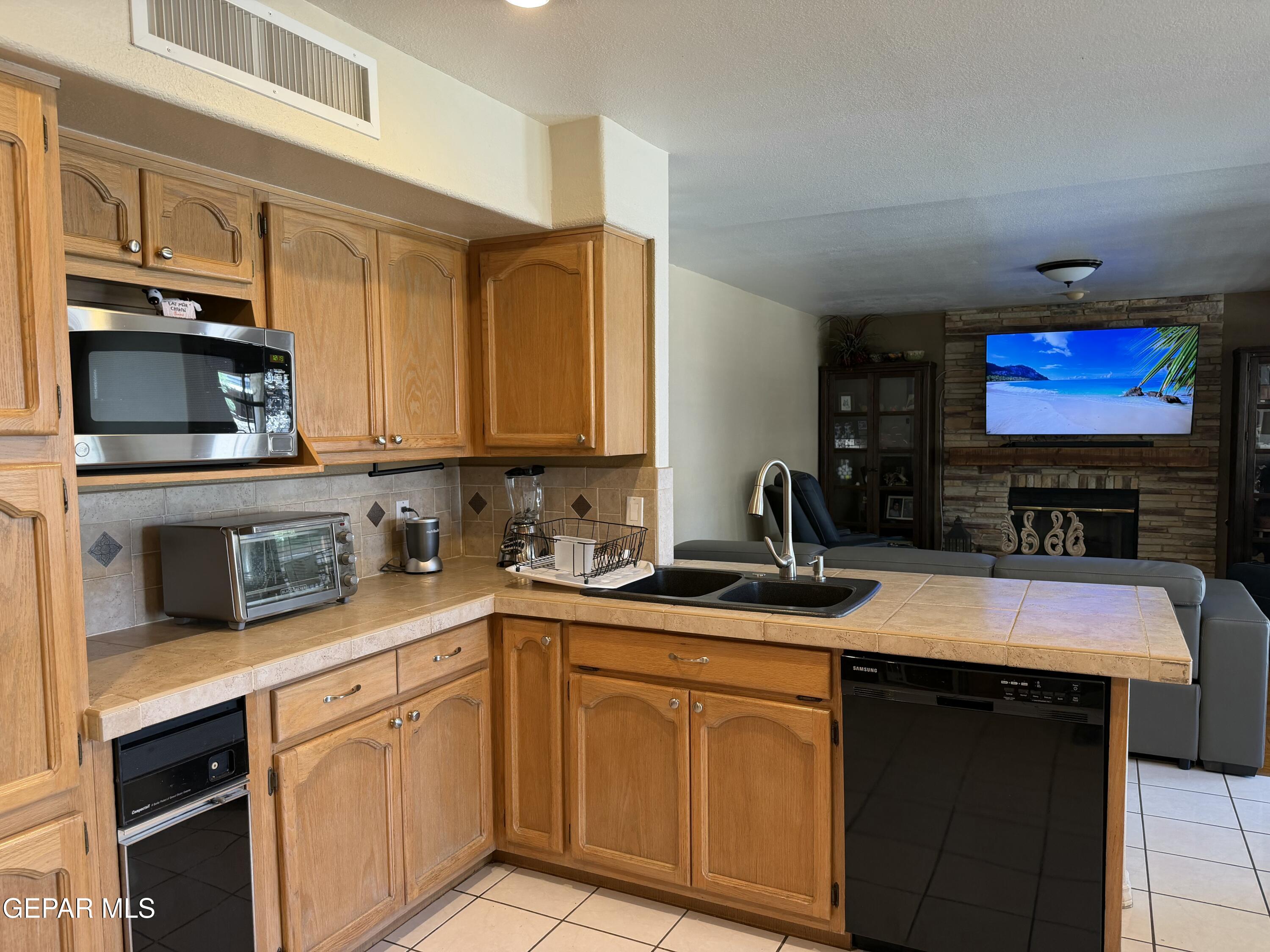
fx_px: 881
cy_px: 476
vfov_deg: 56.8
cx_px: 635
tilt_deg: -4.3
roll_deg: +0.7
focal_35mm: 24
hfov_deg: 71.6
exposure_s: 1/60
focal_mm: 6.76
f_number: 1.78
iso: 160
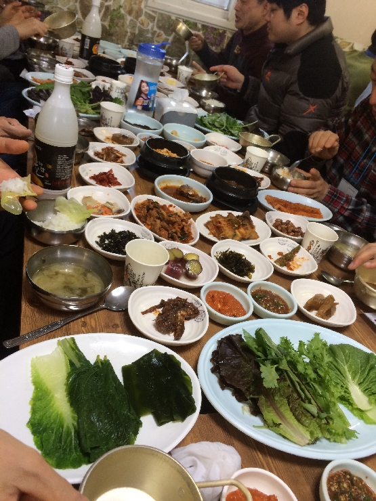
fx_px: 420
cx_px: 188
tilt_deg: -33.0
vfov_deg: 61.7
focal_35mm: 29
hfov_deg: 48.2
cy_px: 250
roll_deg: -18.5
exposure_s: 1/30
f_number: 2.2
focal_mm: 4.15
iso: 50
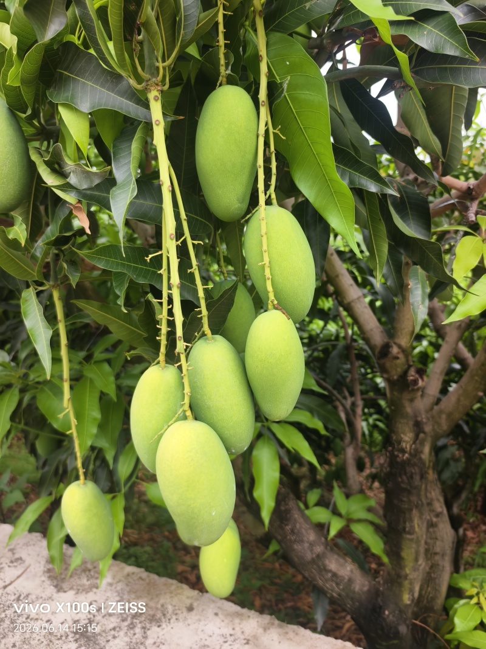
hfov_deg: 58.9
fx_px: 431
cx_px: 243
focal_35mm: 23
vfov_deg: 73.9
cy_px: 324
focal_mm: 5.6
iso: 233
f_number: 1.57
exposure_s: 1/1258
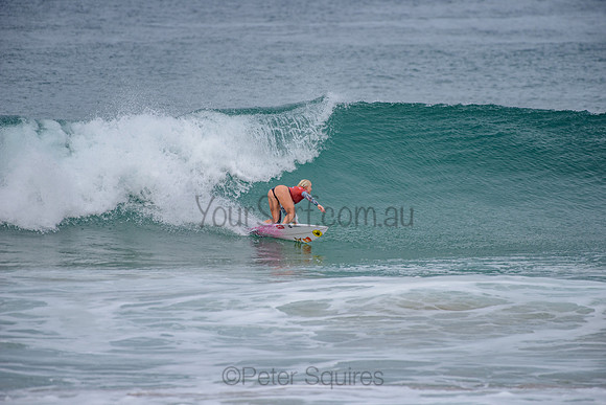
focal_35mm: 500
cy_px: 202
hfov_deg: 4.1
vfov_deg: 2.8
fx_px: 8418
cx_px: 303
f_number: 5.6
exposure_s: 1/2000
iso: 250
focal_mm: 500
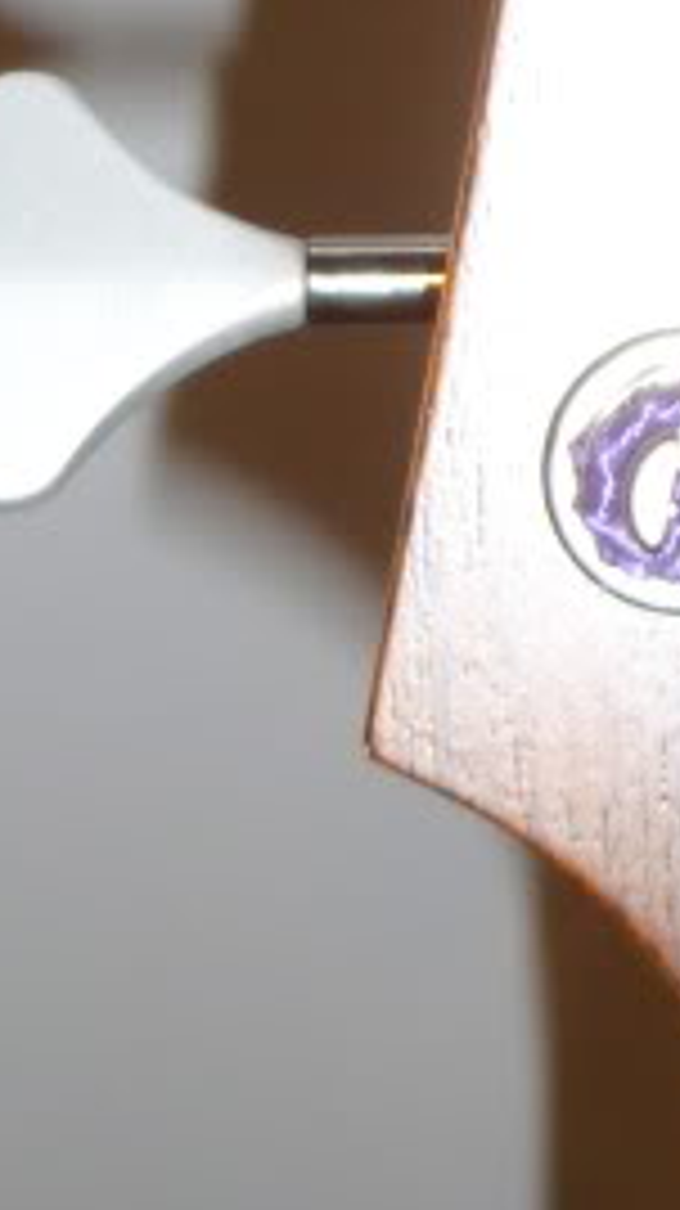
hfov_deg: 8.4
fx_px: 4527
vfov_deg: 14.6
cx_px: 959
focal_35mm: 141
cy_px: -328
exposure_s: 1/30
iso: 160
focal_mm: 6.1
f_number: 3.6
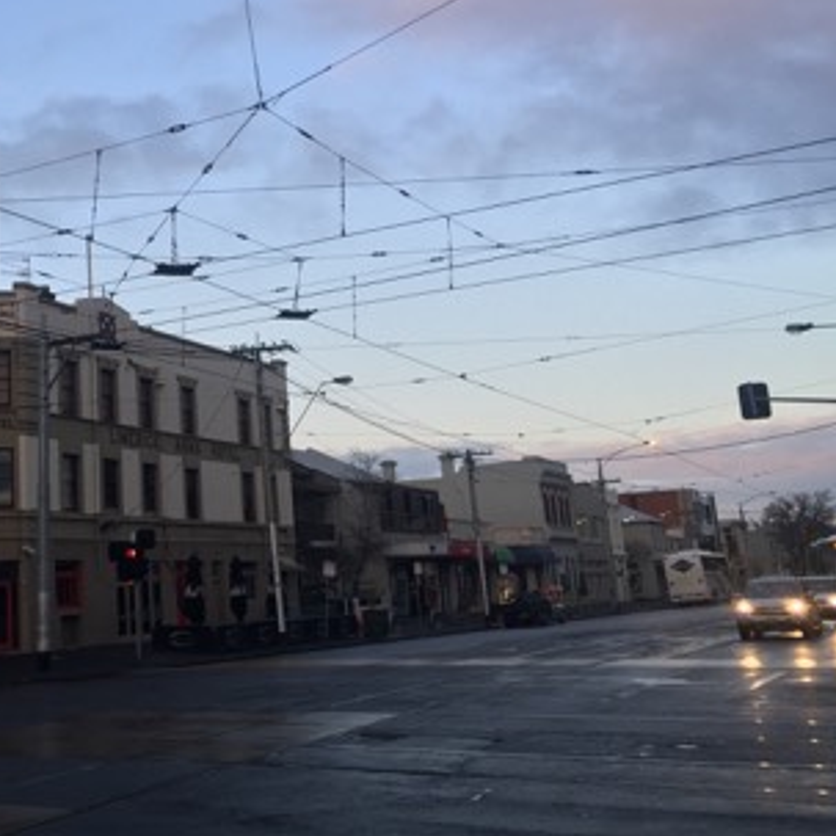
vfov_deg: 38.2
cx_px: 143
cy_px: 337
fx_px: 1202
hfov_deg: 36.7
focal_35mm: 44
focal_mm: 4.15
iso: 40
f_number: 2.2
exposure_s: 1/120
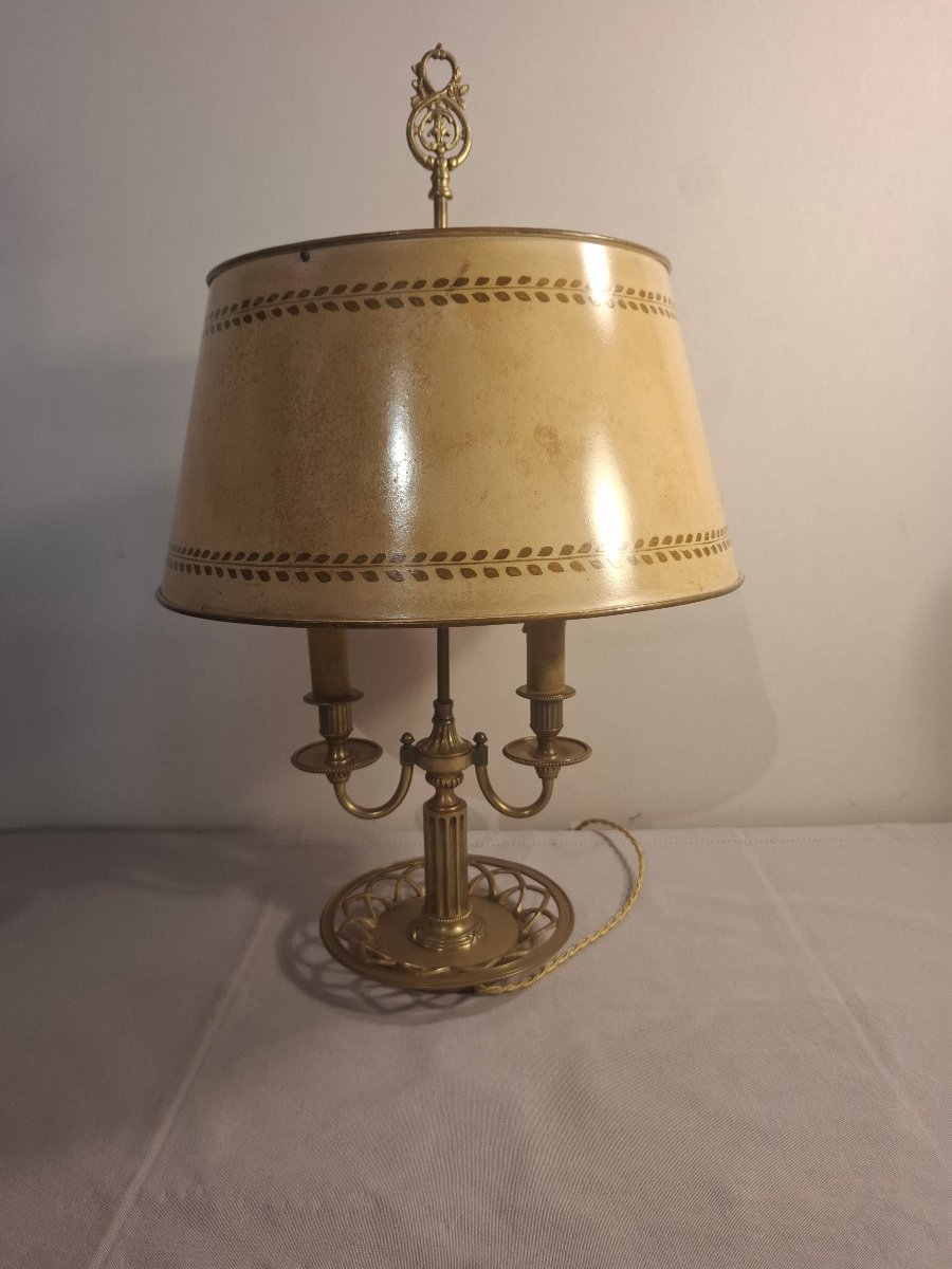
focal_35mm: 23
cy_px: 634
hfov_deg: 58.9
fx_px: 843
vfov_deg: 73.9
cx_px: 476
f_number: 1.8
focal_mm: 5.54
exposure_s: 1/120
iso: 160
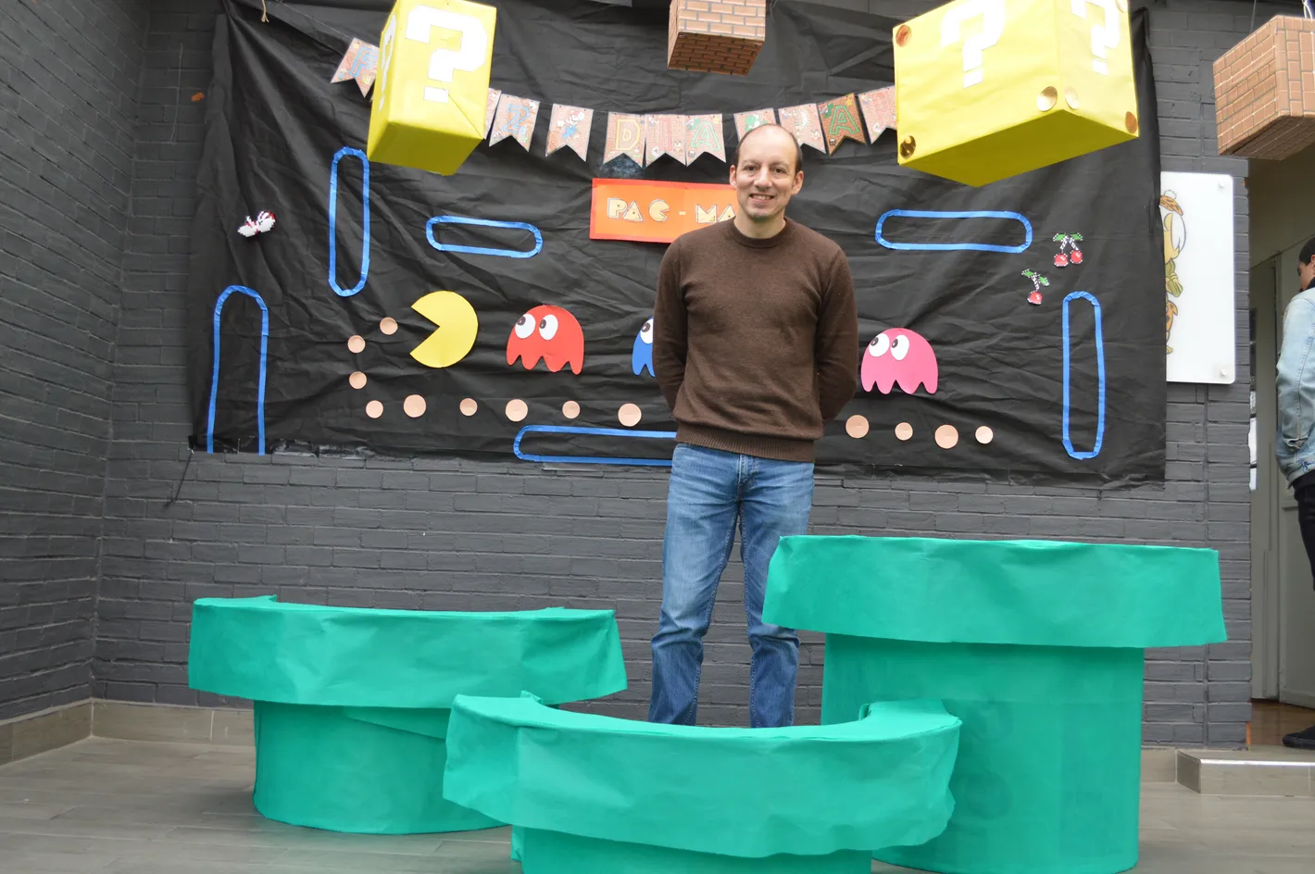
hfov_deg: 57.3
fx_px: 1204
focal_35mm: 33
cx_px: 658
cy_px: 437
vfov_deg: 39.9
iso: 400
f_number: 4
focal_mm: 22
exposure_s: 1/60
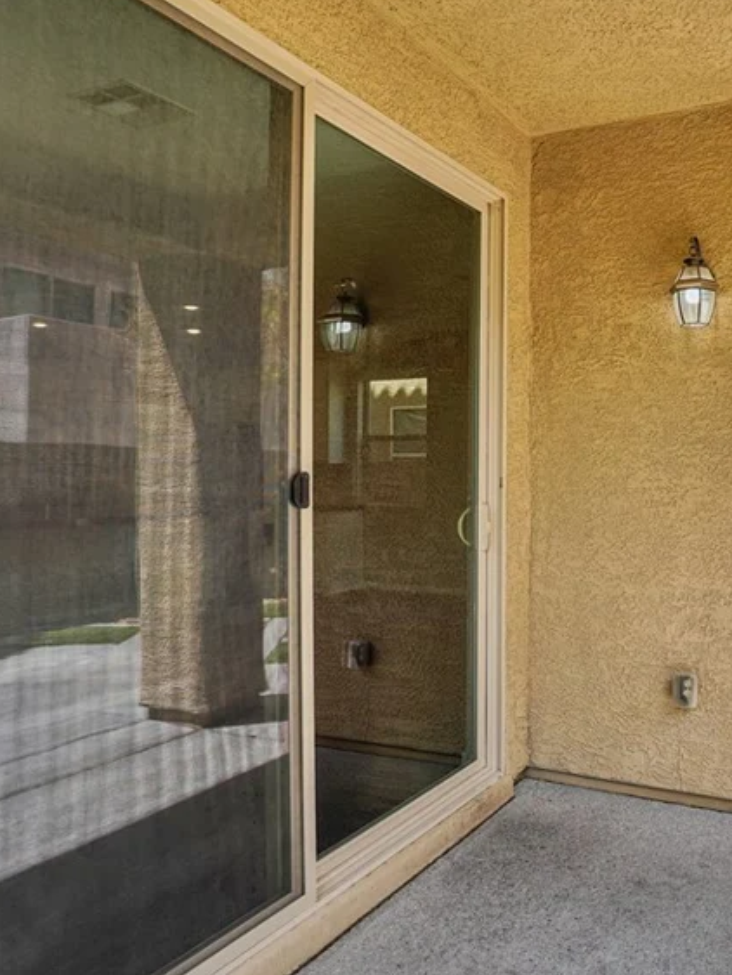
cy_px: 472
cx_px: 565
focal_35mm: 28
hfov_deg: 47.6
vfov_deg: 63.4
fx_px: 789
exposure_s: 1/40
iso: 100
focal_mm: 16
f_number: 8
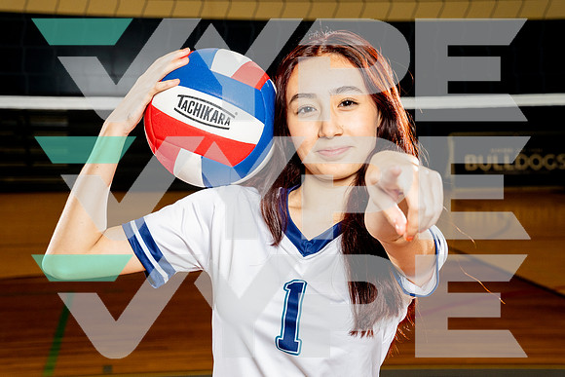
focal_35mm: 72
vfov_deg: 18.9
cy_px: 188
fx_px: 1130
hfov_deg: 28.1
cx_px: 281
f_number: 8
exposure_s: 1/250
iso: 1250
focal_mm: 70
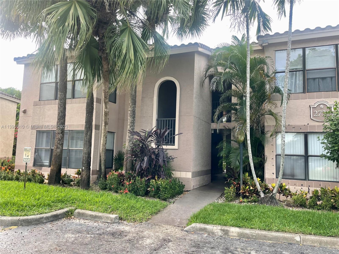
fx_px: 255
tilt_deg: +5.6
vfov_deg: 53.1
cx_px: 170
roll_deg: -1.6
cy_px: 127
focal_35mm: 26
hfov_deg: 67.3
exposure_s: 1/152
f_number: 1.6
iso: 32
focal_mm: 4.2
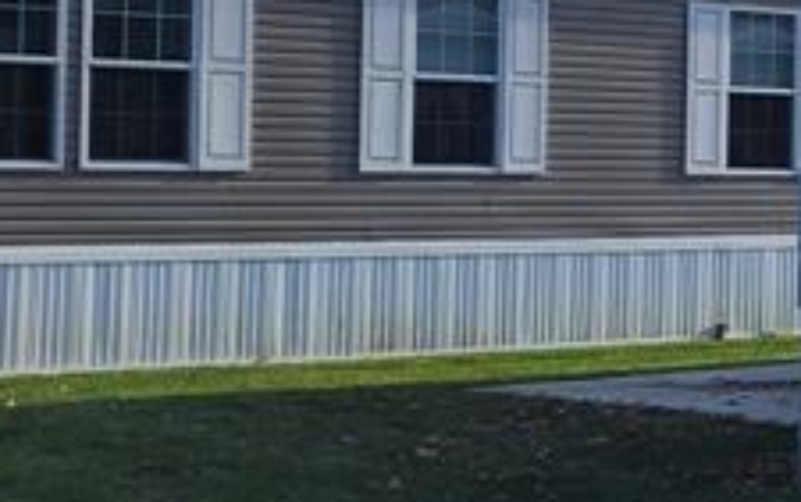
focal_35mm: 111
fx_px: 2425
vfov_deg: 11.8
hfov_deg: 14.6
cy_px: 157
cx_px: 1727
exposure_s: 1/1073
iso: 12
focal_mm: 6.4
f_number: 1.8
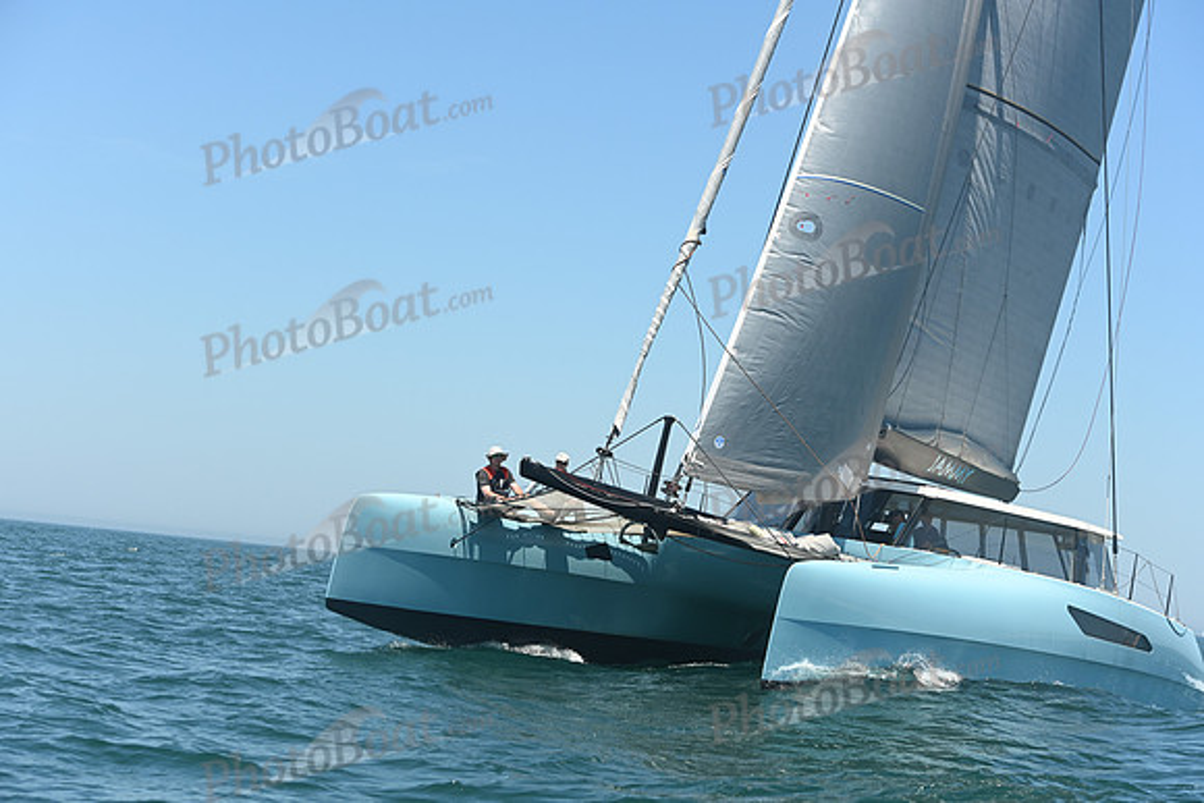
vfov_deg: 19.5
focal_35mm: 70
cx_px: 602
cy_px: 402
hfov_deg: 28.8
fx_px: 2342
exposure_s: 1/1000
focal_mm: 70
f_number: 6.3
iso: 320
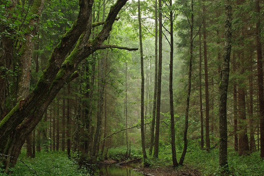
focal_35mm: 48
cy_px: 109
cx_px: 126
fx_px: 352
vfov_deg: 27.9
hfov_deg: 41.2
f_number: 11
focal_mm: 24.38
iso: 200
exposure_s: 1/3.33
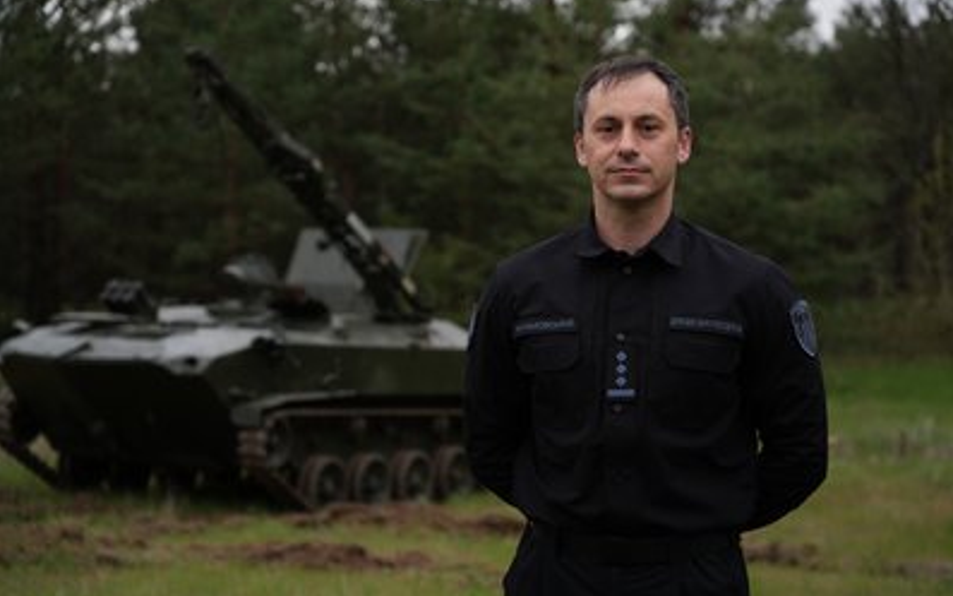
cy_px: 287
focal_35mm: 78
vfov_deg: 16.7
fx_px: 2026
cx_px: 478
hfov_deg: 26.5
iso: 100
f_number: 4
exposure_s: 1/500
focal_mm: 76
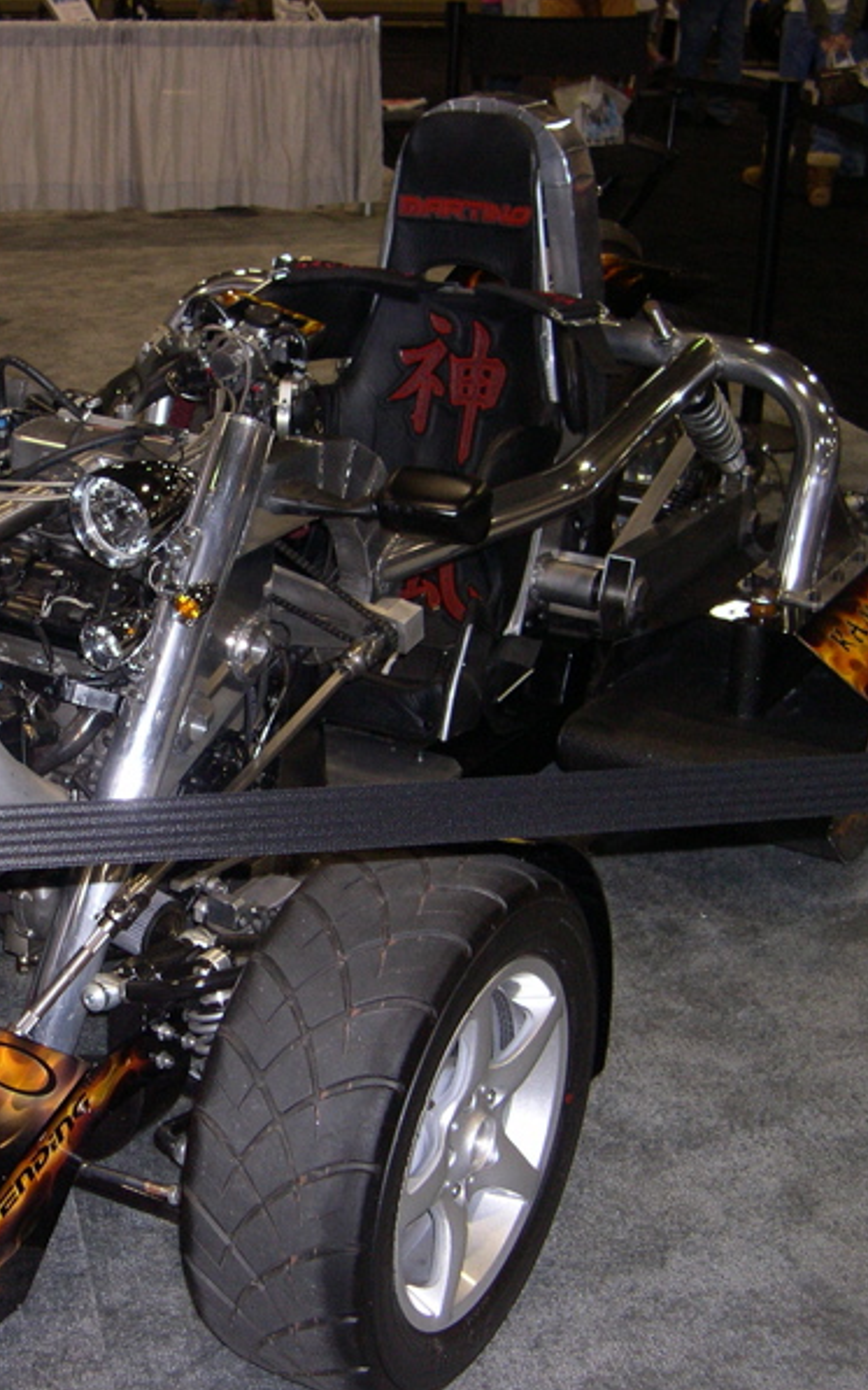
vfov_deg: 37.5
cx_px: 114
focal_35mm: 54
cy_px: 694
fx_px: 2044
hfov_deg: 23.4
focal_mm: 8
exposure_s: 1/60
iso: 186
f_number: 2.8
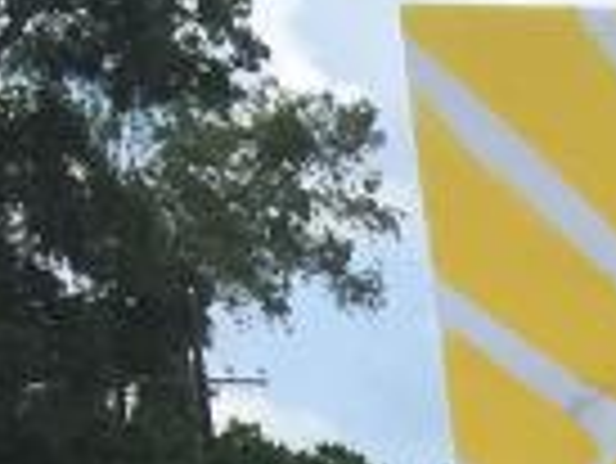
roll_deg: +0.1
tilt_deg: -14.3
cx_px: 1983
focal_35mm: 229
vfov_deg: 5.7
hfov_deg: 7.4
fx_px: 4079
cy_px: 1793
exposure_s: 1/1319
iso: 32
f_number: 2.2
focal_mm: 4.15
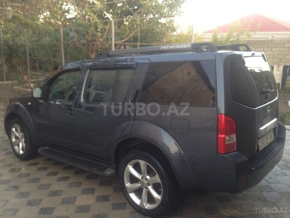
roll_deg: +1.0
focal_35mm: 33
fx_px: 276
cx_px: 145
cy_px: 109
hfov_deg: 55.4
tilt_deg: -13.3
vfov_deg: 42.9
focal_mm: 4.12
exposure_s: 1/20
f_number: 2.4
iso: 50
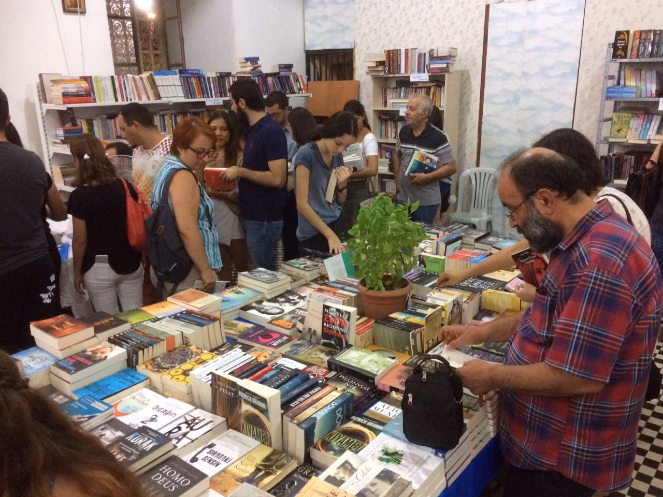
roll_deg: +1.1
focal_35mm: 29
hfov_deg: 61.7
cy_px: 248
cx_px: 332
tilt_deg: -14.7
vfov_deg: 48.2
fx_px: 555
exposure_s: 1/25
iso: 320
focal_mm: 4.15
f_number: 2.2
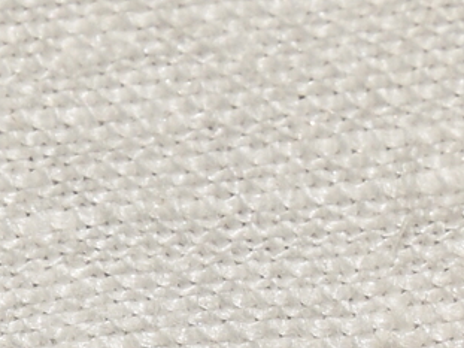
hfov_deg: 3.2
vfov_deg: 2.4
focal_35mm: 624
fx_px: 8361
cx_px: 715
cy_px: 473
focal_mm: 140
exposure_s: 1/160
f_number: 13
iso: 100
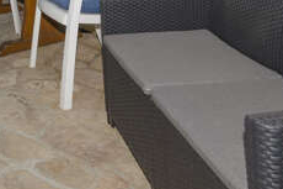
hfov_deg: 37.0
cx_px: 26
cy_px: -111
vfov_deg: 21.6
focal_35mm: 50
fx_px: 393
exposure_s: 1/200
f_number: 8
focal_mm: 10
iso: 100
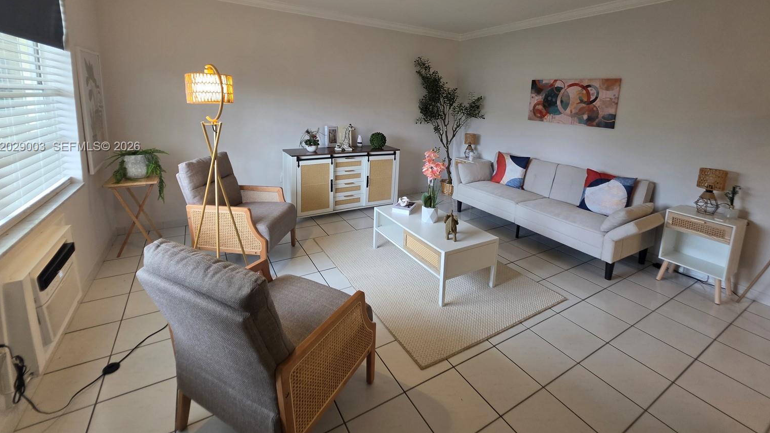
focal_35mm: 15
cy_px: 147
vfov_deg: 68.7
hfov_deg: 103.0
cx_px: 389
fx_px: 306
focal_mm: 2.2
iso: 160
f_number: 1.9
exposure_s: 1/60
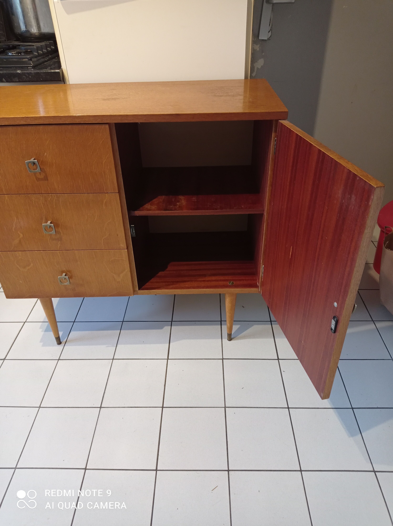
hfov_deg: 49.7
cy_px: 263
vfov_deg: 63.5
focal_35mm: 28
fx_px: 425
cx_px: 196
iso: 443
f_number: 1.79
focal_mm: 4.74
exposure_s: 1/25
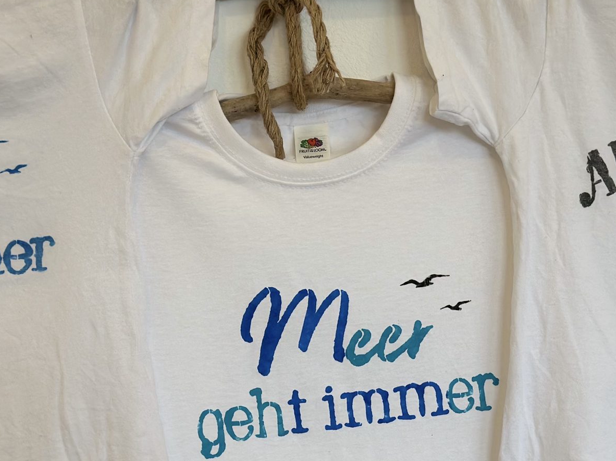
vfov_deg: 18.8
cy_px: 321
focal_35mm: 78
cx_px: 289
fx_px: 1388
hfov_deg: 25.0
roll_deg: +5.3
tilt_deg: -2.7
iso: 125
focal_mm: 6.86
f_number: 1.78
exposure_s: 1/100
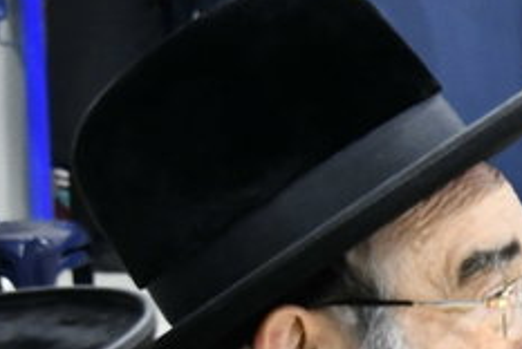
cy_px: 194
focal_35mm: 228
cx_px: 1084
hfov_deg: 8.5
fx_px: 3310
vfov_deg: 6.0
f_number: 5.6
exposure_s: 1/160
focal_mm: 38
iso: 1600
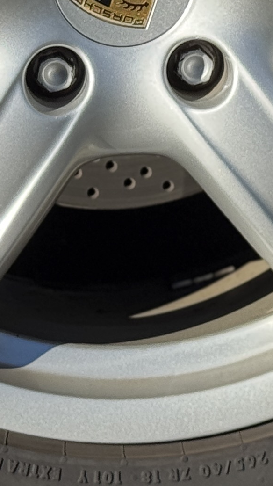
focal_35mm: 203
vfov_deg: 10.5
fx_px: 2614
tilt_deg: -10.9
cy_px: -75
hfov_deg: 6.0
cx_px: 50
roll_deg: +0.6
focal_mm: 6.76
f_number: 1.78
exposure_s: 1/2179
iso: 64
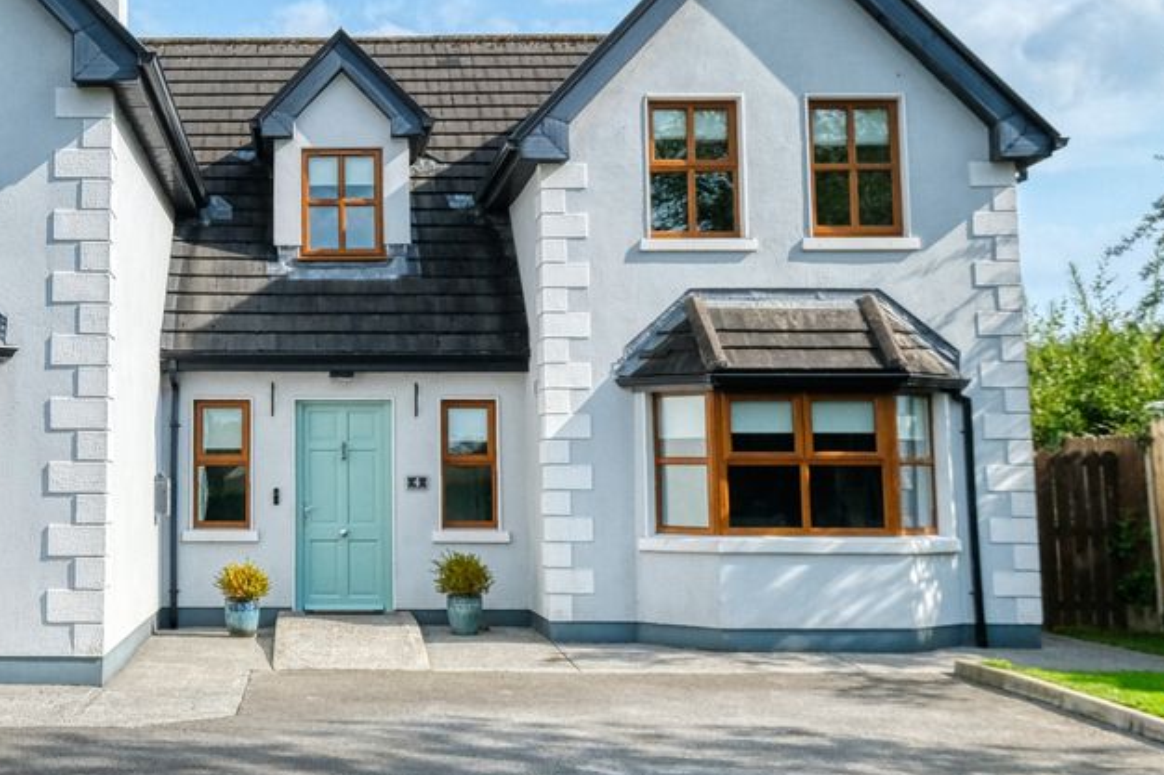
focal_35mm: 46
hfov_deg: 41.3
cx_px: 268
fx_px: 1487
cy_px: 282
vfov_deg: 29.1
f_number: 7.1
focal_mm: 13.2
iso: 1000
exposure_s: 1/1400
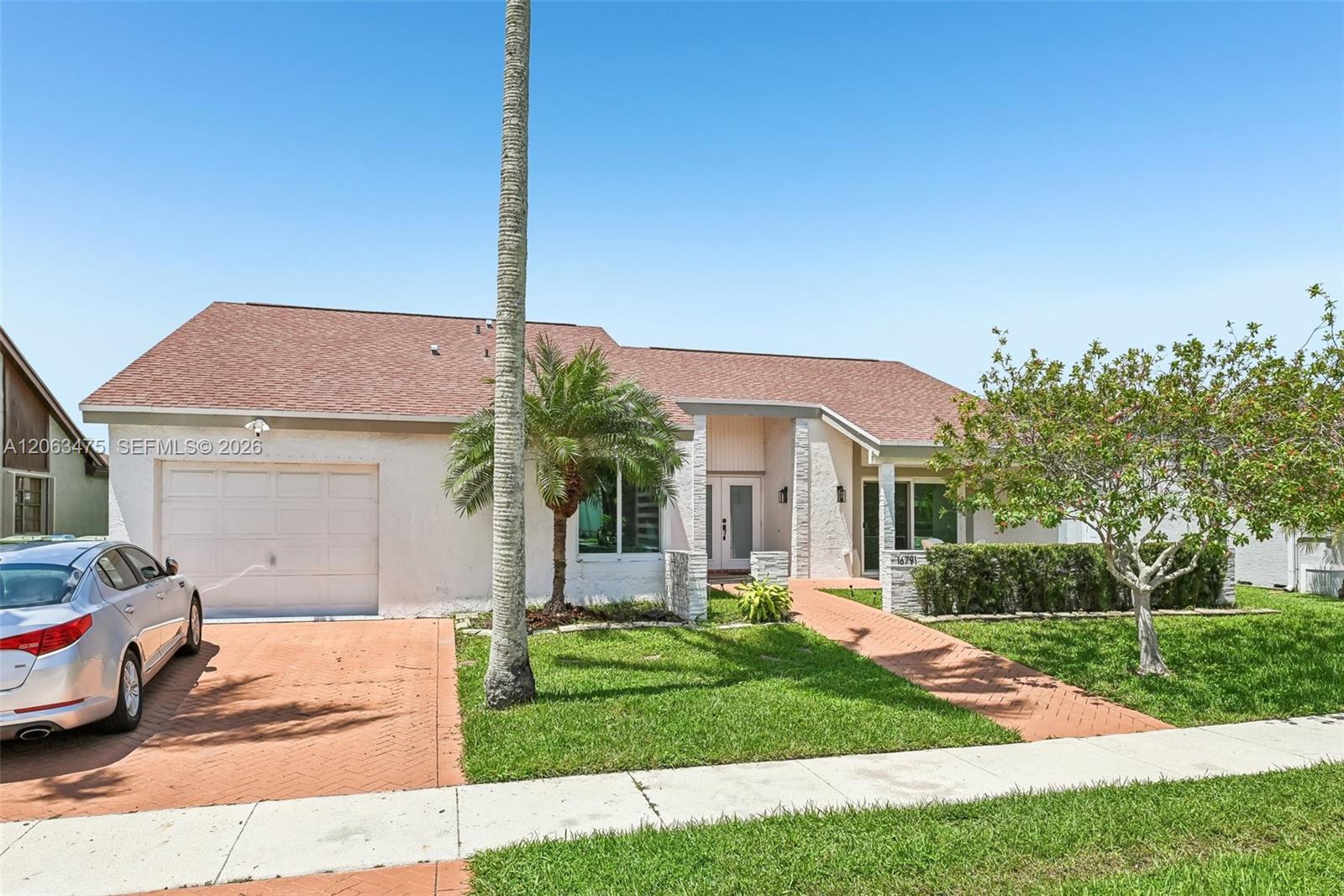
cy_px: 448
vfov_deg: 57.2
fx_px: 821
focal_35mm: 22
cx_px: 672
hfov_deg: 78.6
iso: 100
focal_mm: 22
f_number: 8
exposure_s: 1/500
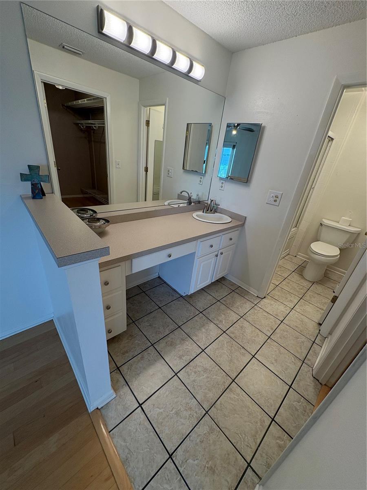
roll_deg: -8.3
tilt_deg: -24.6
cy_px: 245
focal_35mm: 14
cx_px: 184
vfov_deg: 102.1
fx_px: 198
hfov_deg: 85.7
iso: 160
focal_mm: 2.22
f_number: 2.2
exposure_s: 1/120
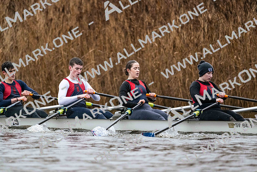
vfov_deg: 3.4
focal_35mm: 400
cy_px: 86
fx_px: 2856
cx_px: 128
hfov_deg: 5.2
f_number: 4.5
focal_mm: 400
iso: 5600
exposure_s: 1/1600
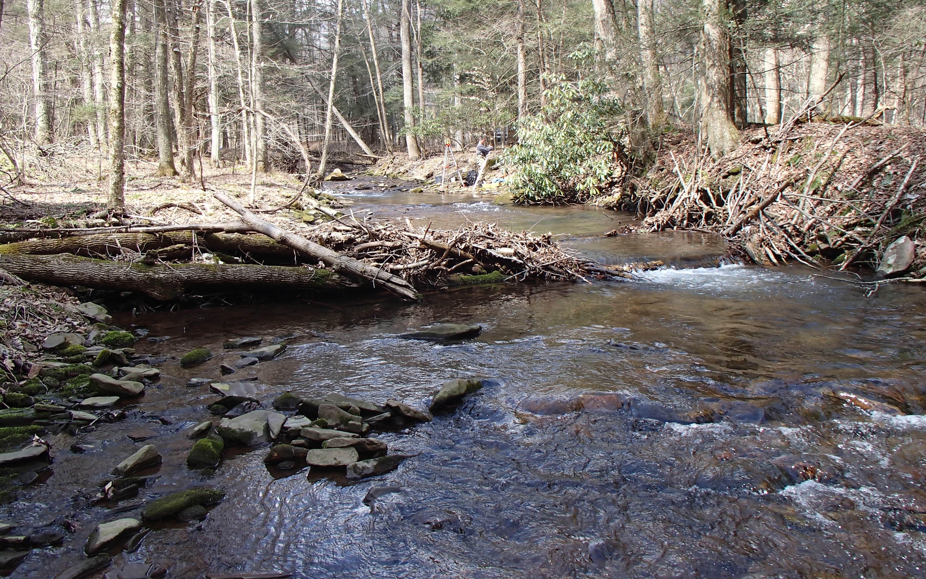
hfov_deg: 62.9
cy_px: 228
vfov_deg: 41.6
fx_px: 757
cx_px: 463
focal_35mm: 30
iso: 100
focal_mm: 5
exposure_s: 1/125
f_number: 3.9
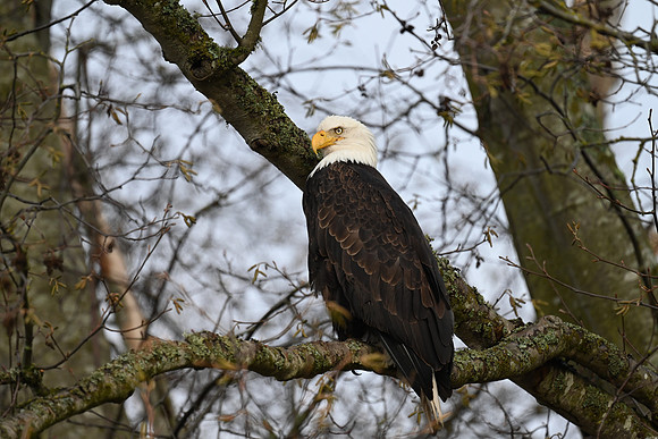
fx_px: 14625
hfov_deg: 2.6
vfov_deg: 1.7
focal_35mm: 800
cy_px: 220
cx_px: 329
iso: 500
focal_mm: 800
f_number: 6.3
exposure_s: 1/800
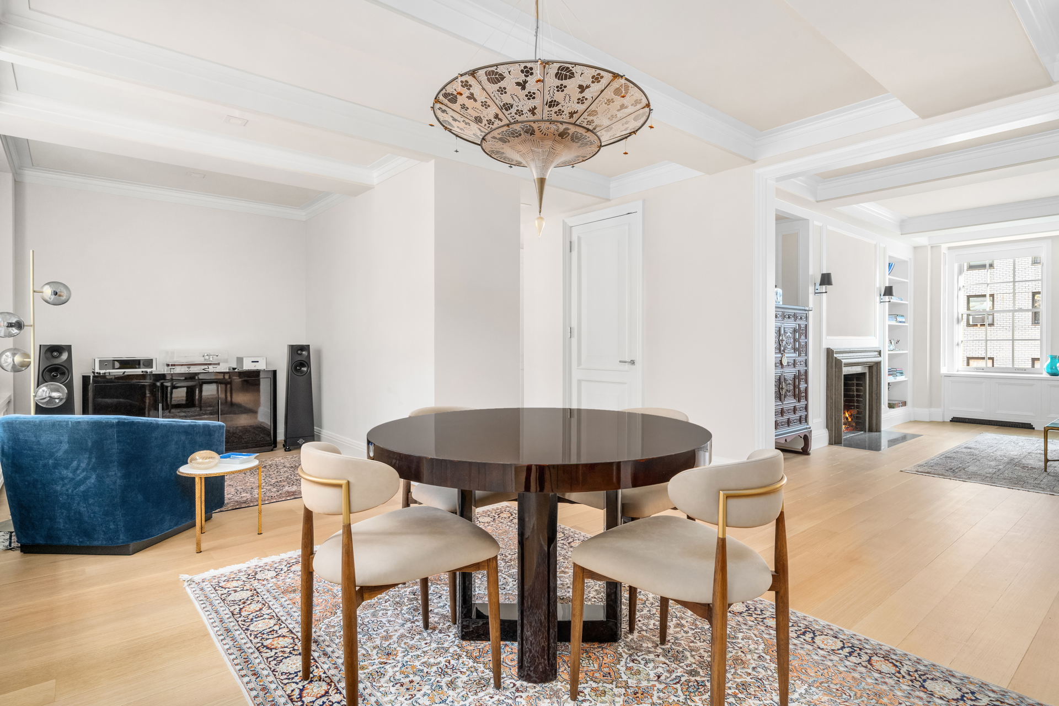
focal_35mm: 18
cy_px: 353
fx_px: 529
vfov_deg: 67.4
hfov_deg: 90.0
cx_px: 530
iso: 1250
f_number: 13
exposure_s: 1.6
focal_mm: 18
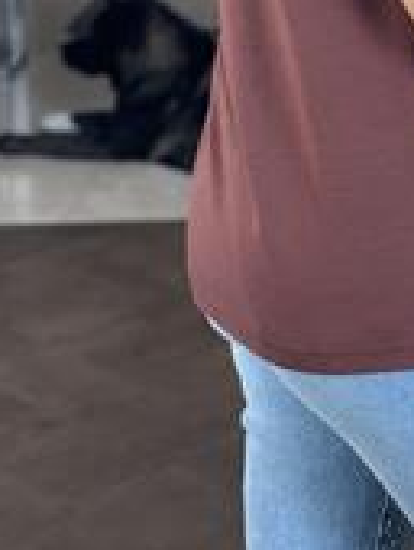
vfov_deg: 13.2
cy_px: -223
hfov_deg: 10.3
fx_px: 2275
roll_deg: +2.9
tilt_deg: -15.8
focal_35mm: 143
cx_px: 398
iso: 125
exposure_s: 1/75
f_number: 1.78
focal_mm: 6.86
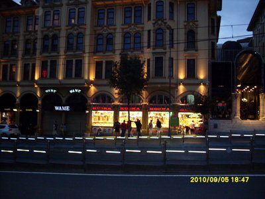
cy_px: 100
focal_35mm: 38
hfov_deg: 49.0
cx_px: 132
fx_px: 291
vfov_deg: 37.7
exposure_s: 1/45
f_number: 2.8
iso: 240
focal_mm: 6.3
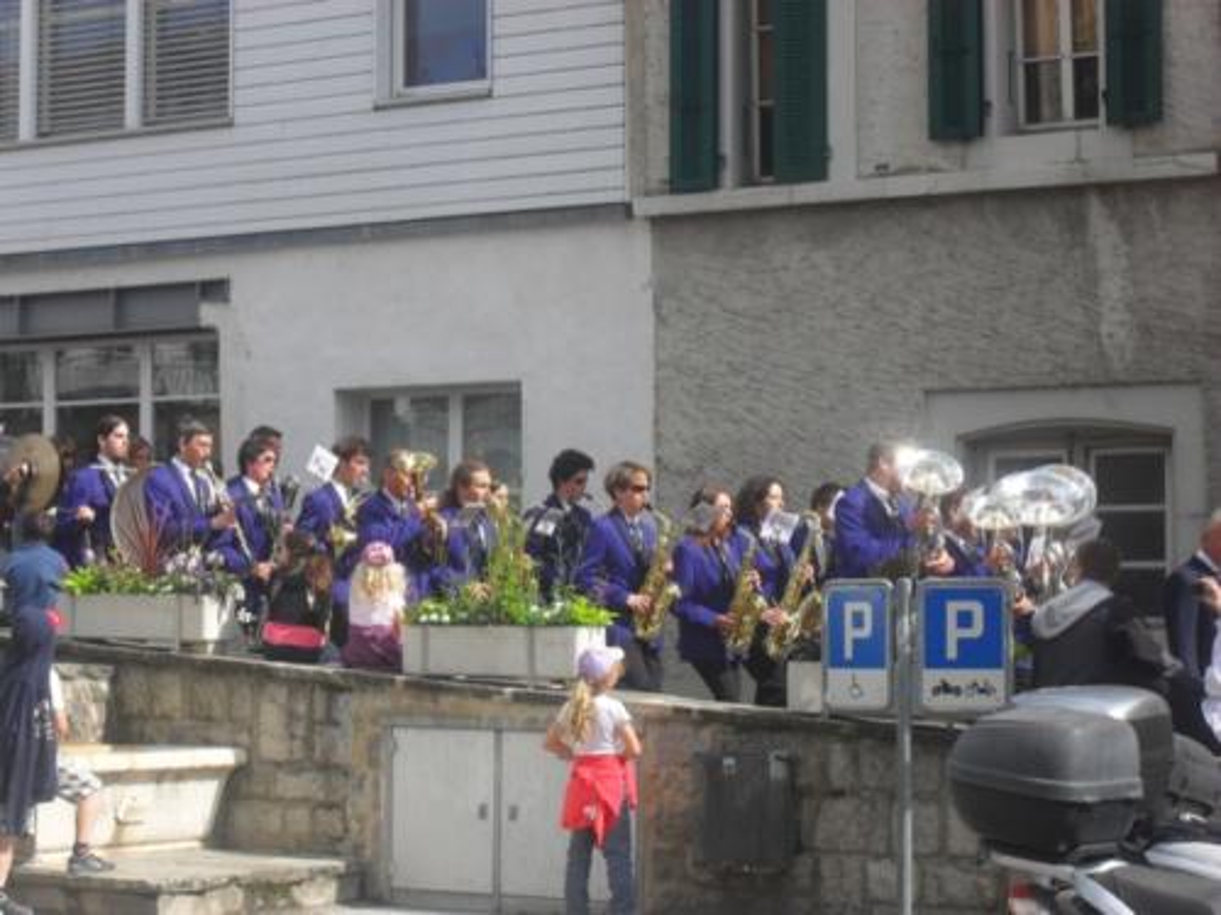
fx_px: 3139
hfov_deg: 22.0
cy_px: 458
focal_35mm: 89
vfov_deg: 16.6
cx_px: 610
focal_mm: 15.7
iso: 100
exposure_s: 1/350
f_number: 5.5
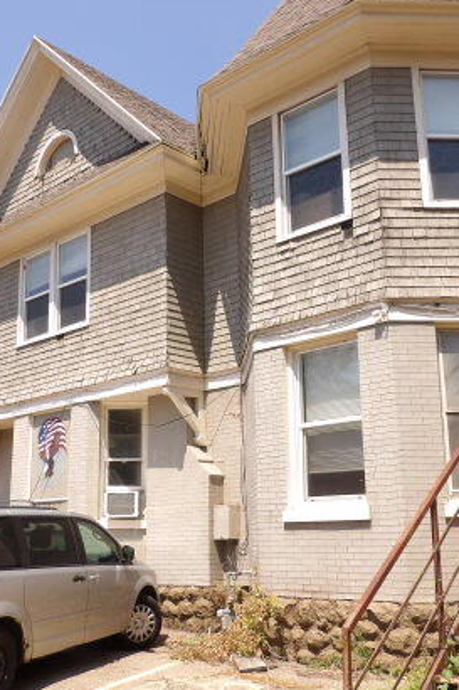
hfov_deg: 34.2
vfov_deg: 49.6
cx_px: 222
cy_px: 355
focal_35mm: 39
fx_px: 746
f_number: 3.2
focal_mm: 4.3
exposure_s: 1/733
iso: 100
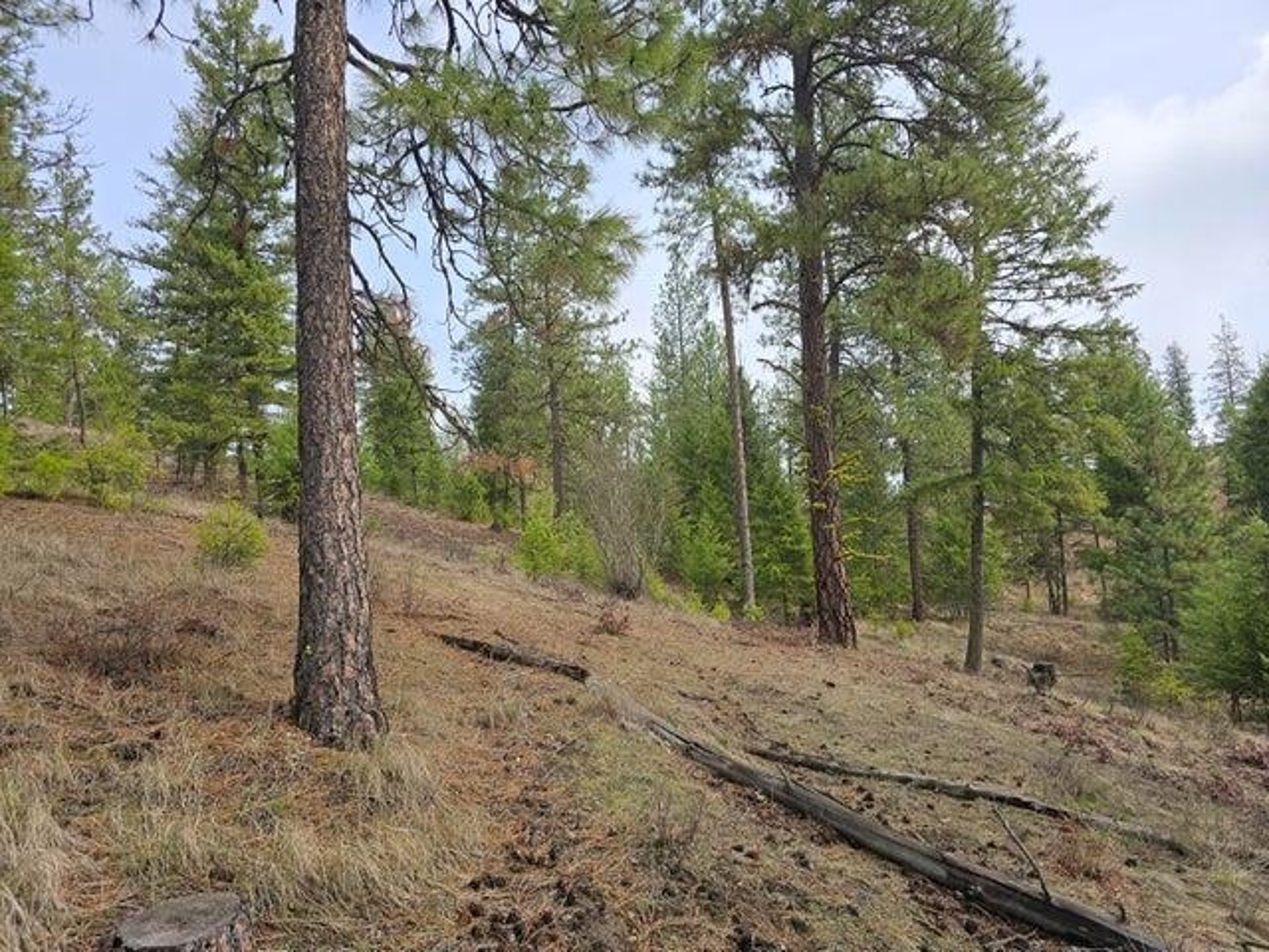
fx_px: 843
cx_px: 634
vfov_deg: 58.9
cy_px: 476
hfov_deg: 73.9
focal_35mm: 23
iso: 12
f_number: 1.7
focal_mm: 6.3
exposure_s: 1/628
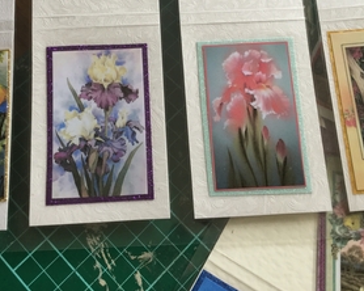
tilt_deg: -65.4
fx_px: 528
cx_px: 164
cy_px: 71
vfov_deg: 30.3
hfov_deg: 38.0
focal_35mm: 49
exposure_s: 1/33
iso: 25
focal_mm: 3.3
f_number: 2.4
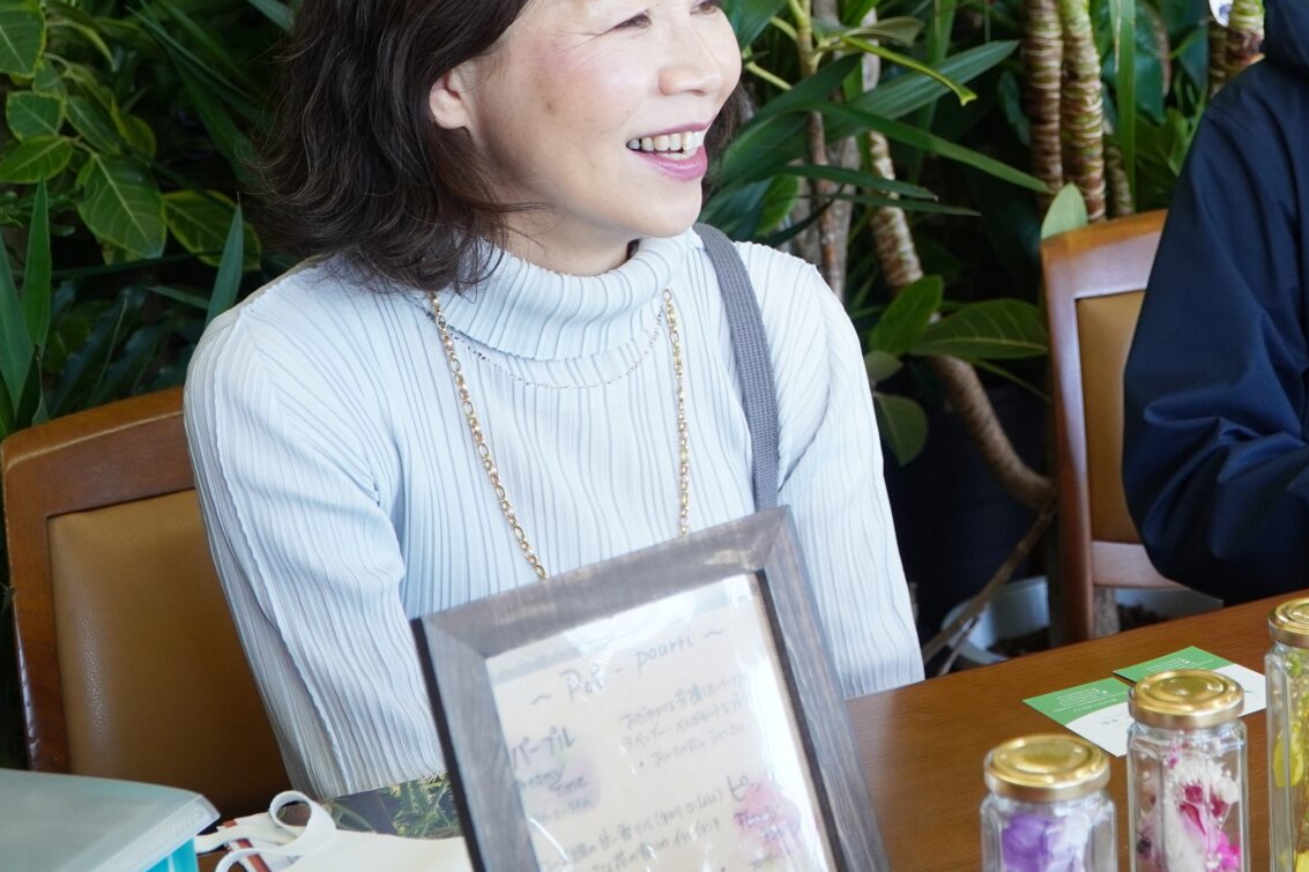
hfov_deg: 31.8
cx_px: 1109
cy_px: 133
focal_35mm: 61
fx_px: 2213
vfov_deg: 21.9
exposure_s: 1/160
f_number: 4
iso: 500
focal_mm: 23
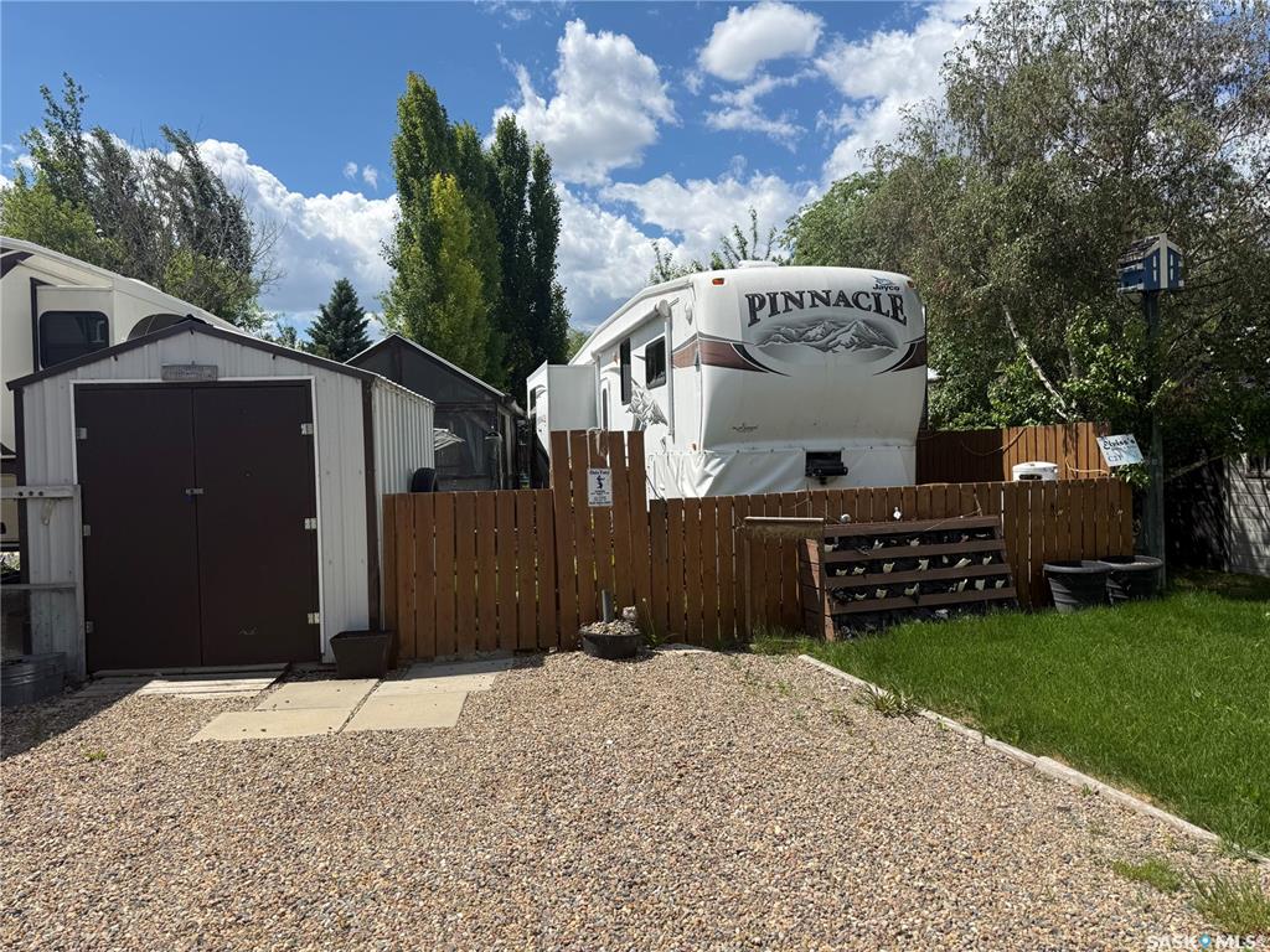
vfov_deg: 56.8
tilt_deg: -1.1
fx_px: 881
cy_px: 476
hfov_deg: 71.6
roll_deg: +1.4
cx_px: 635
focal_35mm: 24
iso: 80
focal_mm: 6.76
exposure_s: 1/5714
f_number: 1.78
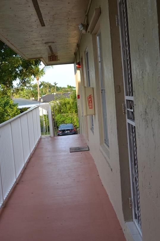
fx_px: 387
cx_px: 71
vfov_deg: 34.5
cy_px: 136
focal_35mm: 58
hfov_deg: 23.3
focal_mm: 26
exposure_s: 1/125
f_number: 5.6
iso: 280
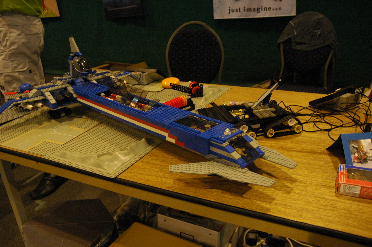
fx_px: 341
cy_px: 124
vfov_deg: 39.9
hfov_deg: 57.3
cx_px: 186
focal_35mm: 33
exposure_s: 1/30
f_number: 3.8
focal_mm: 22
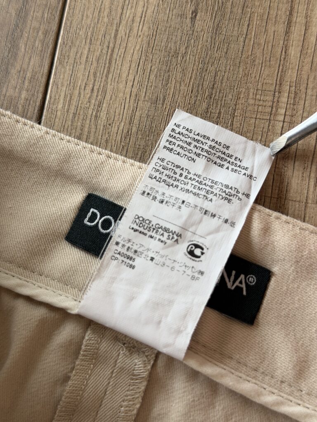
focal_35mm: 48
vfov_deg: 39.7
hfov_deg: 30.3
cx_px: 158
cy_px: 211
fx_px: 586
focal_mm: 6.76
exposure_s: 1/138
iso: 64
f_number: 1.78
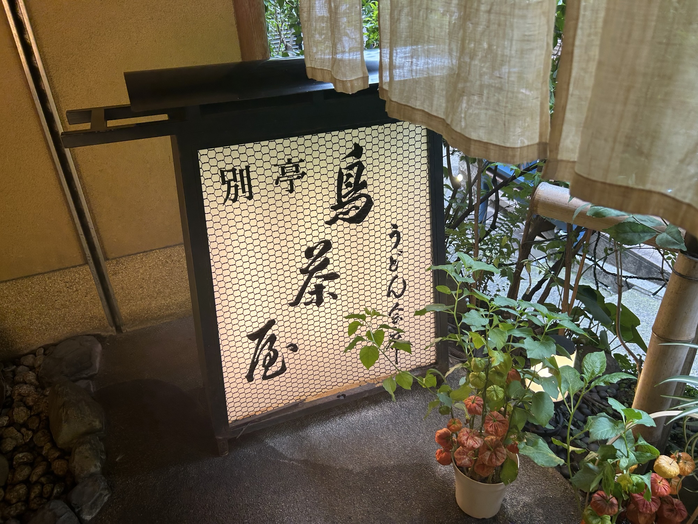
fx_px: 524
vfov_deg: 53.1
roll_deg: +2.7
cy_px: 262
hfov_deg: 67.3
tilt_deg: -29.7
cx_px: 349
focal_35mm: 26
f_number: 1.5
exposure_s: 1/114
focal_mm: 5.7
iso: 32
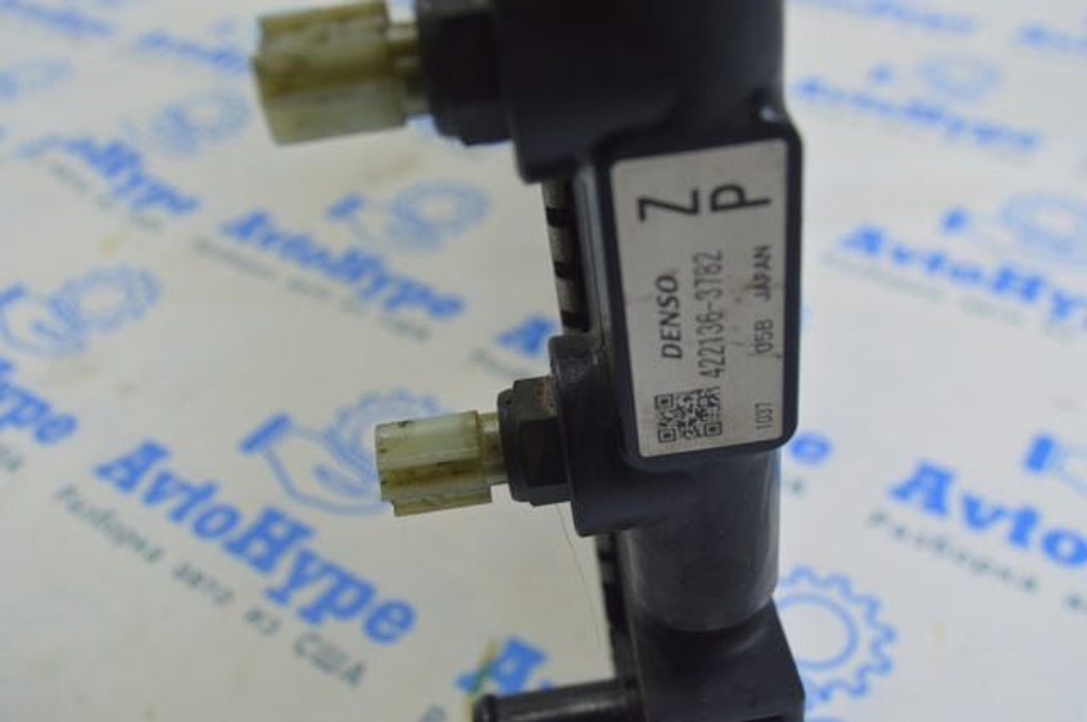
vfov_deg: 35.4
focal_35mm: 38
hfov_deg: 51.3
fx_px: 1131
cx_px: 544
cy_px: 361
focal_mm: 25
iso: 400
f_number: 5.6
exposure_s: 1/25
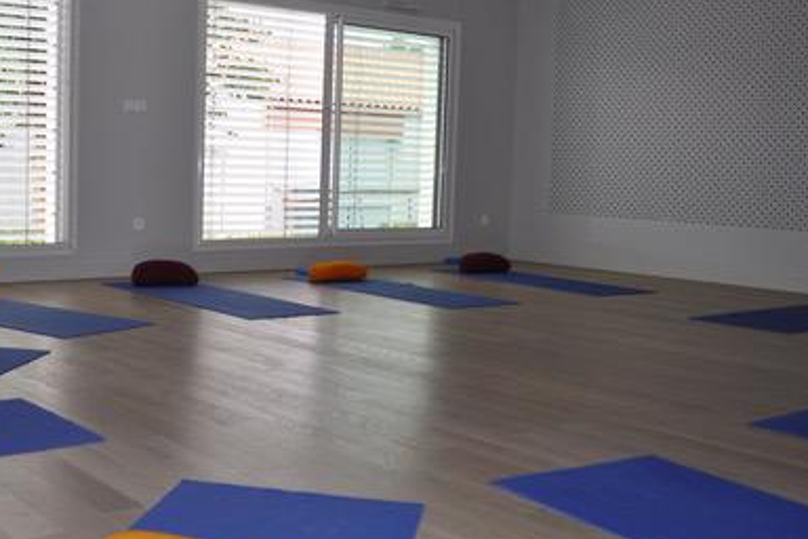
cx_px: 248
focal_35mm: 45
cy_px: 241
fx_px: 1010
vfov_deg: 29.8
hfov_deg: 42.8
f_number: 3.5
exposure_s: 1/200
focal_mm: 18
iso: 280
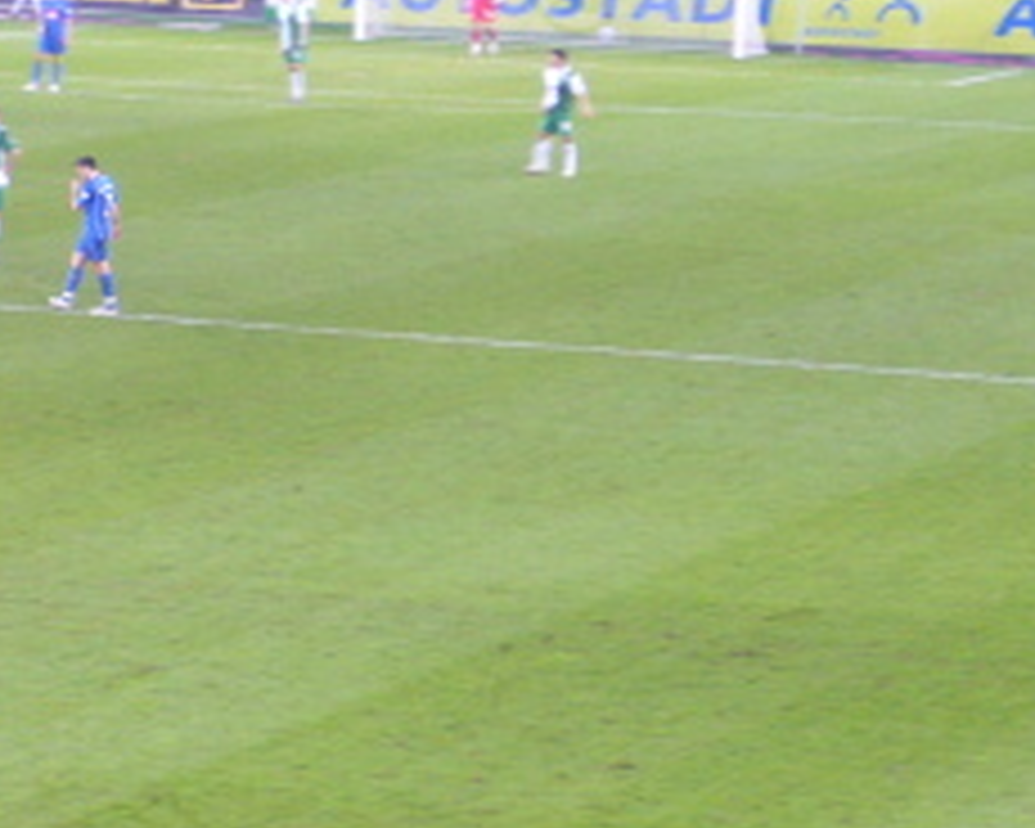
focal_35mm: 223
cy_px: 133
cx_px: 310
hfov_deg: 8.7
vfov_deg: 6.9
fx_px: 6831
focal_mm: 17.4
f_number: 5
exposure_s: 1/15
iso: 200
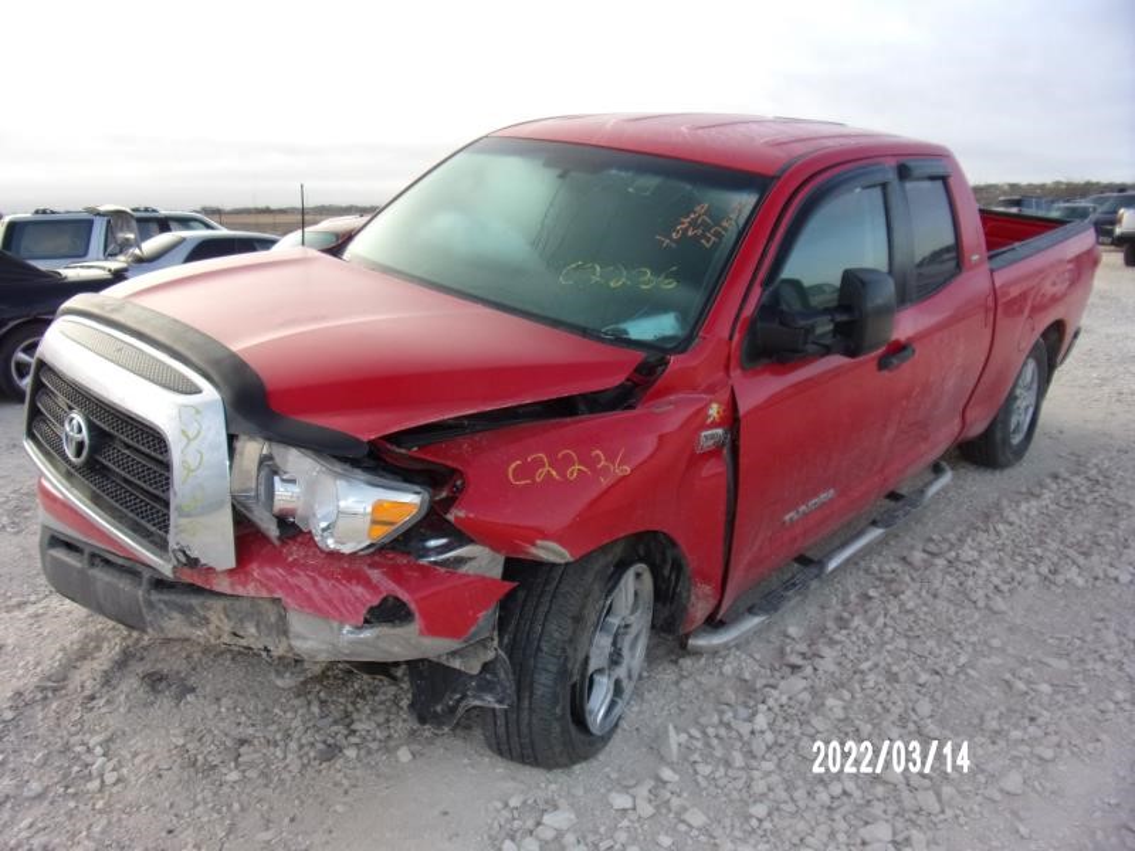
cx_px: 568
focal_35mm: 24
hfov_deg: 71.6
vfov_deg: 56.8
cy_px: 426
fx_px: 787
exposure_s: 1/280
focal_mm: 4.3
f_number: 3.3
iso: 80
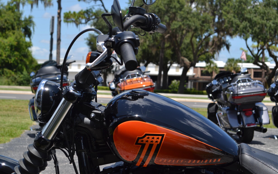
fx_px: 640
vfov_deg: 15.5
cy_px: 91
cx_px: 140
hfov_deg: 24.5
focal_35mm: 85
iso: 100
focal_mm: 55
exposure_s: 1/250
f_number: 8
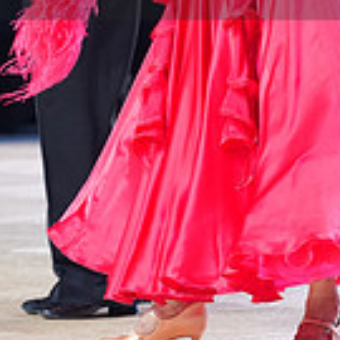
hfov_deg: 3.9
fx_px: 4945
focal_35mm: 445
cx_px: 152
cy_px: -63
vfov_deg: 3.9
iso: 2000
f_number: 3.5
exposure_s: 1/200
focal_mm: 122
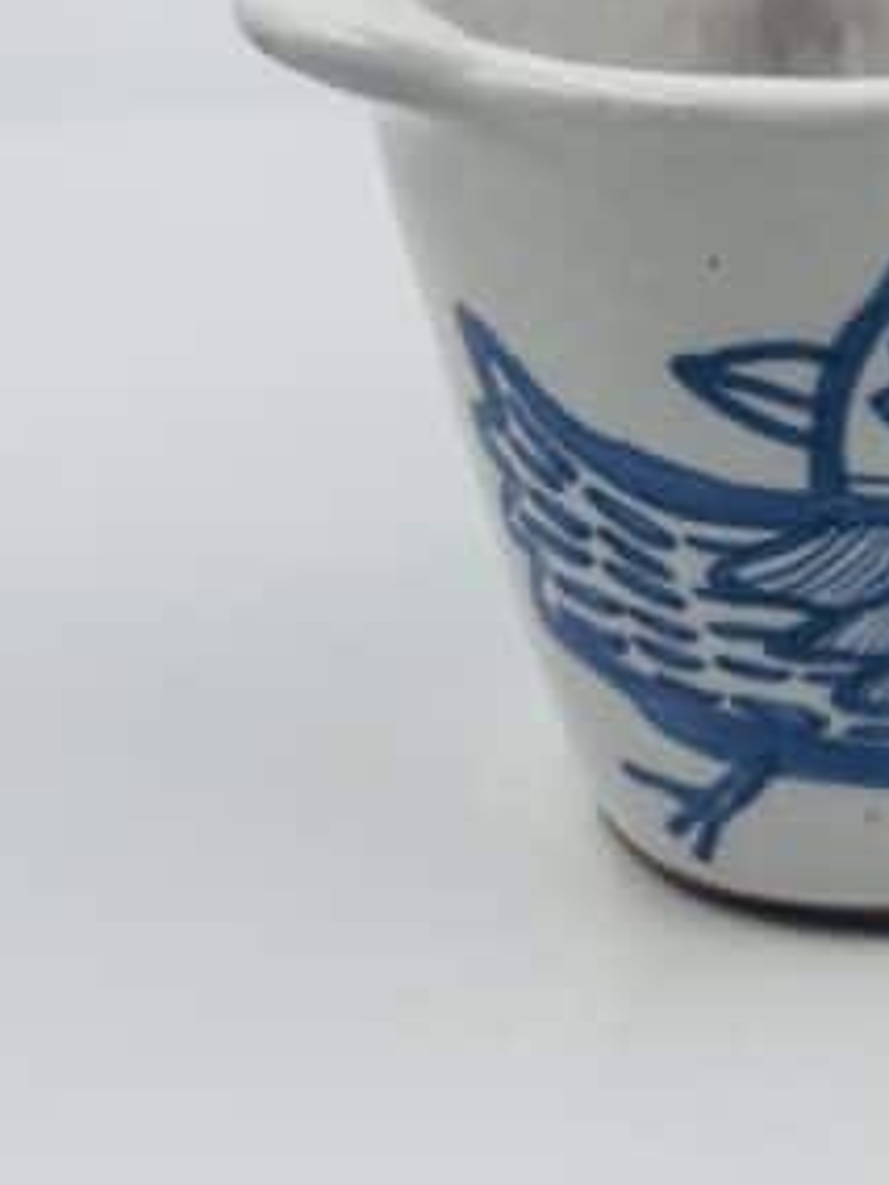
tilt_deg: -23.0
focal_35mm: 135
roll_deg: -1.0
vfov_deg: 14.5
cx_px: 1181
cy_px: 121
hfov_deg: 10.7
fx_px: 4623
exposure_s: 1/704
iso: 64
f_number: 1.78
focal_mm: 6.86
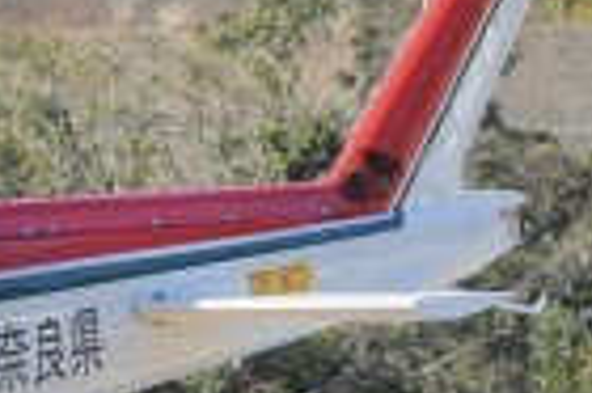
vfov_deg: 2.7
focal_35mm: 514
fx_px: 8447
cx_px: -693
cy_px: 163
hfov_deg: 4.0
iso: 800
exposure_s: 1/350
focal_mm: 75
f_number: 16
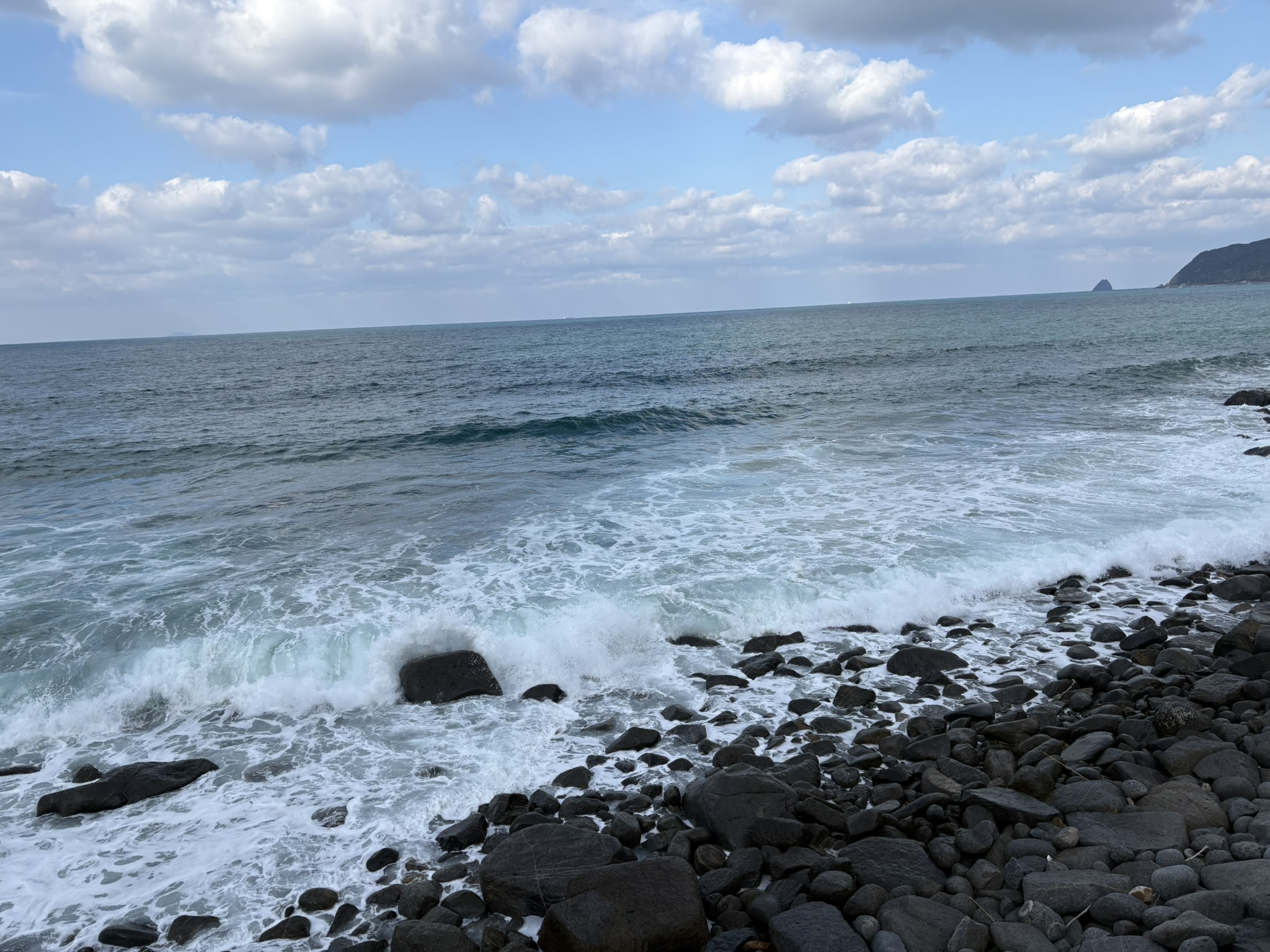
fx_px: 954
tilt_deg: -10.2
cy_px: 476
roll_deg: +3.1
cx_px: 635
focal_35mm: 26
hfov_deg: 67.3
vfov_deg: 53.1
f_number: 1.6
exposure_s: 1/3279
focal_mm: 5.96
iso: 50
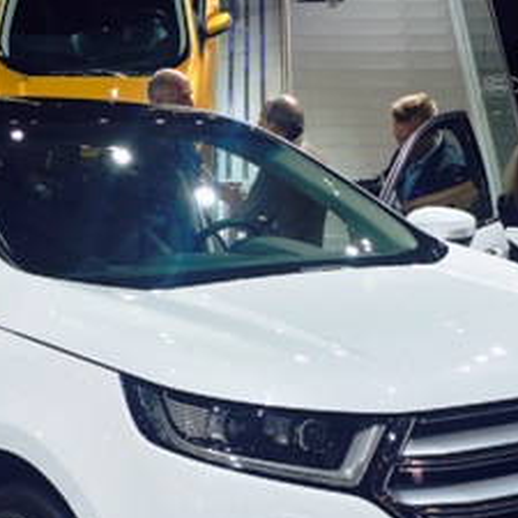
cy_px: 403
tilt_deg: -10.3
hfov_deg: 23.7
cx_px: 230
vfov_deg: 23.4
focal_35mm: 73
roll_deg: -0.3
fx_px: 1236
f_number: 2.2
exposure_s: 1/120
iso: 32
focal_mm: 4.15
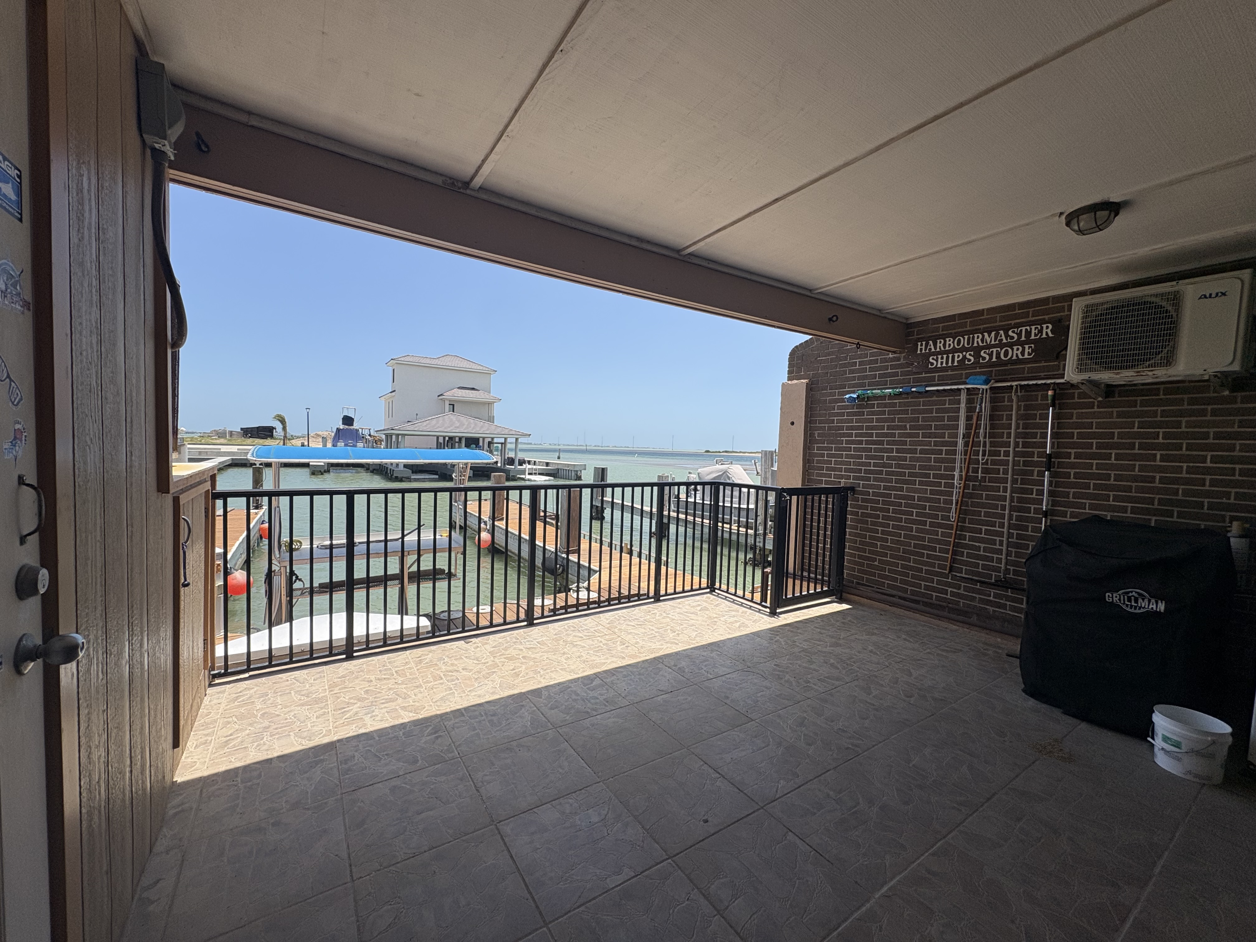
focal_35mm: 14
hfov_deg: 102.1
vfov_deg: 85.7
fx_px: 508
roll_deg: -1.1
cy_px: 471
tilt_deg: -2.4
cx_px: 628
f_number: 2.2
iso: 50
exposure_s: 1/2208
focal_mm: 2.22
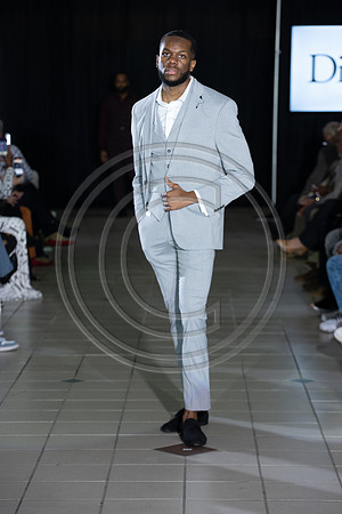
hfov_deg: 11.2
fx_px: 1738
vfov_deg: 16.8
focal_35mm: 122
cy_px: 257
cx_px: 171
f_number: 5
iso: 1250
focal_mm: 122
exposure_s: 1/160
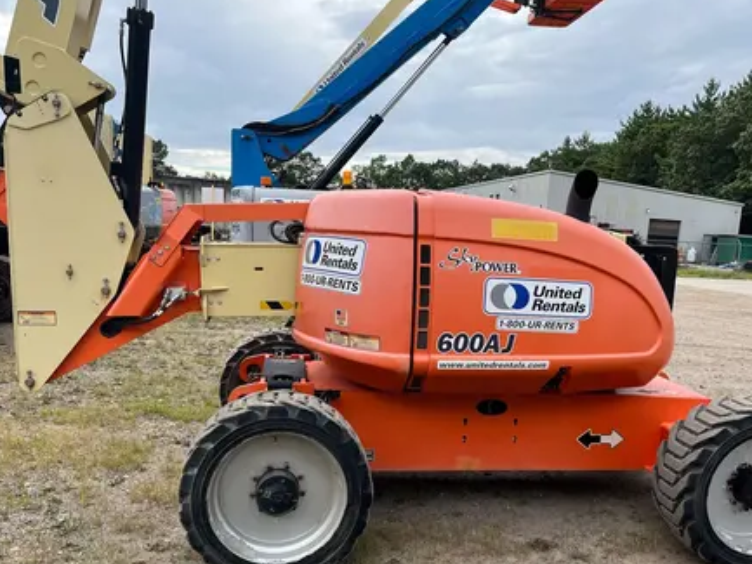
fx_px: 717
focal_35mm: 33
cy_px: 334
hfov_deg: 55.3
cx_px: 391
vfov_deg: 42.8
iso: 50
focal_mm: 5.1
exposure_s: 1/1536
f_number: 1.6
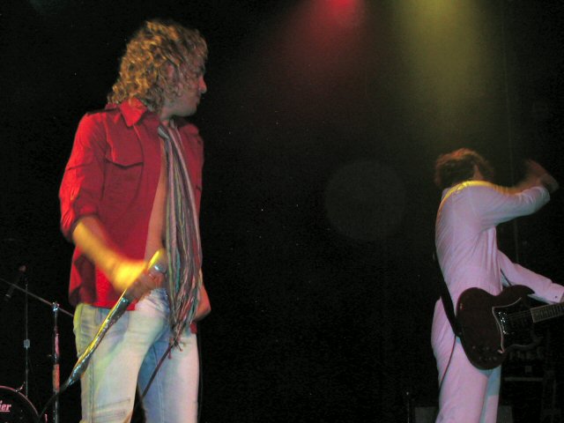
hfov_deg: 22.5
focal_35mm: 87
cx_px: 282
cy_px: 212
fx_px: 1417
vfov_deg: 17.0
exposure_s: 1/59.9
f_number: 4.3
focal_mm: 13.3
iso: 200
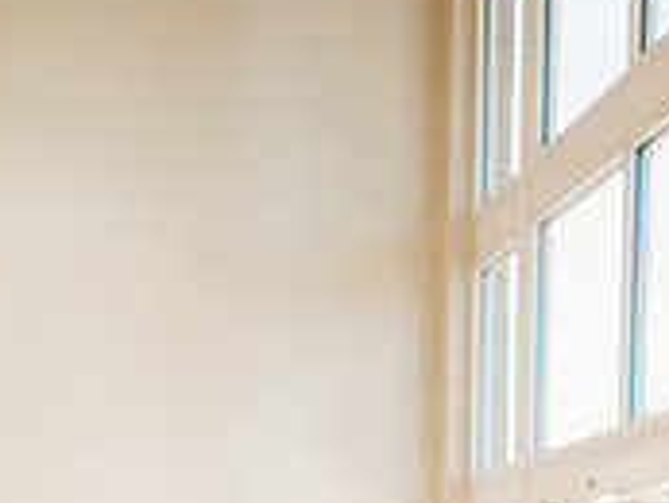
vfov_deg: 20.8
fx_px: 1160
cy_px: 751
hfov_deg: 32.2
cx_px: 344
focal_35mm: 60
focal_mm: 24
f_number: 1.8
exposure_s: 1/160
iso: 400
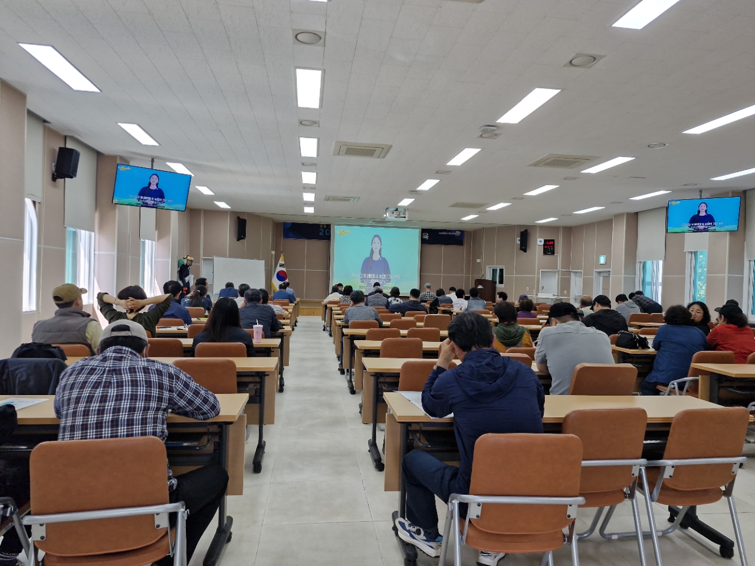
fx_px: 502
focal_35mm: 23
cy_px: 283
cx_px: 378
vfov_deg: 58.9
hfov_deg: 73.9
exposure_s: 1/120
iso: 80
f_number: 1.8
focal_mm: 5.54
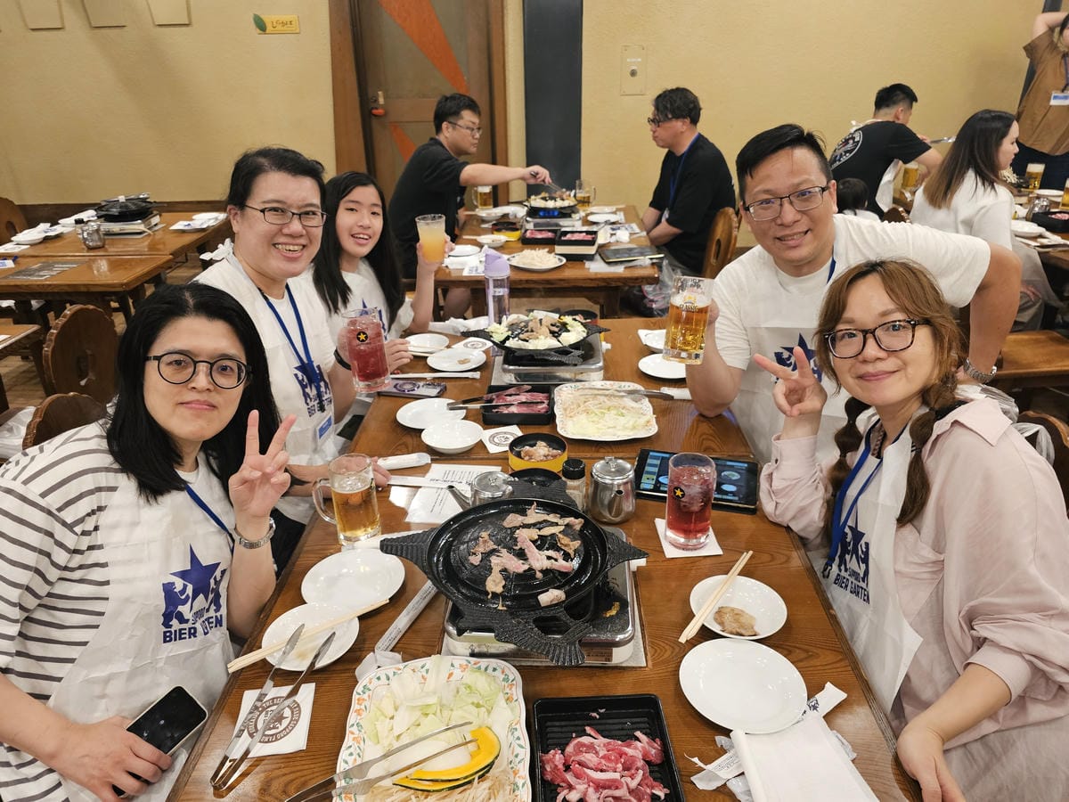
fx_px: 710
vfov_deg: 58.9
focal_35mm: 23
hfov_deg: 73.9
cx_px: 534
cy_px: 401
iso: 500
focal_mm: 6.3
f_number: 1.7
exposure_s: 1/100
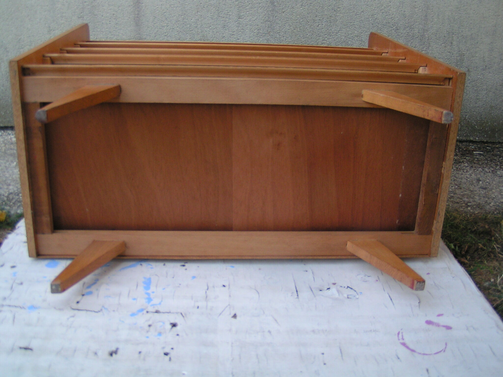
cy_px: 188
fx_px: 552
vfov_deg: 37.7
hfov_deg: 49.0
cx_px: 252
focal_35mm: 38
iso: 80
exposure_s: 1/40
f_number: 2.8
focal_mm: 5.8
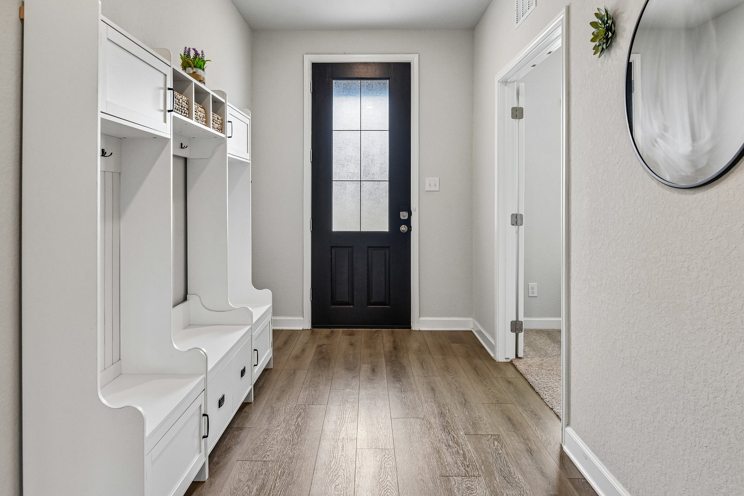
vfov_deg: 54.8
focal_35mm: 23
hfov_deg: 76.1
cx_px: 365
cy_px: 206
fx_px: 475
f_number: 8
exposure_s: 1/20
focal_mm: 19
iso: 560
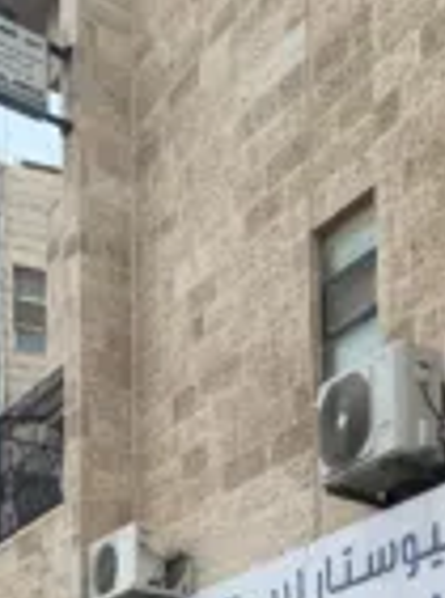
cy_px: 844
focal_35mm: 74
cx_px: 547
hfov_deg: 18.7
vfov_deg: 22.6
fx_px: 1274
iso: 160
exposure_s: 1/60
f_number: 1.8
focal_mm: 4.25
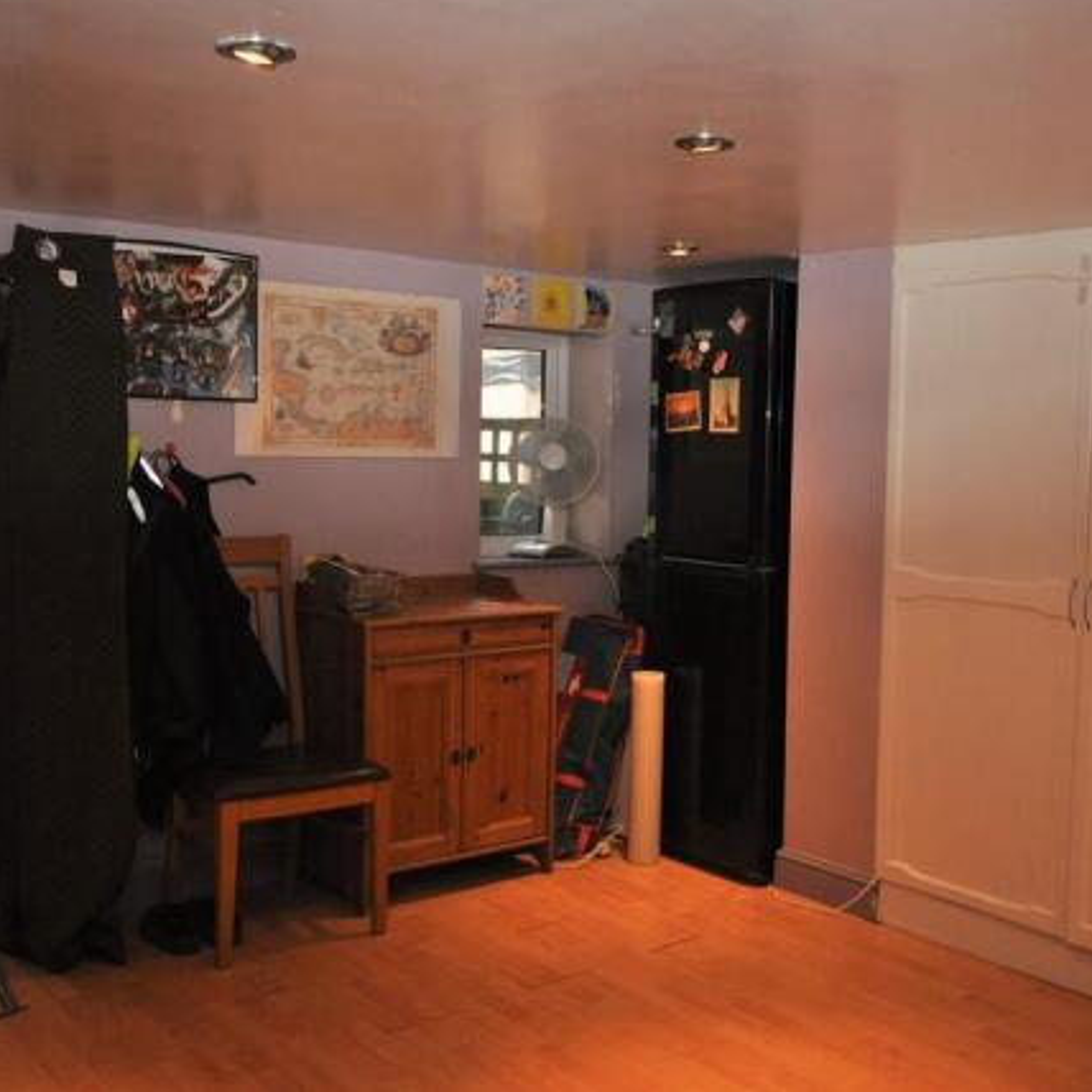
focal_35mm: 39
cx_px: 623
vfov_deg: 42.8
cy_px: 538
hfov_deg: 42.7
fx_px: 1392
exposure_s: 1/60
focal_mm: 20
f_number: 5.6
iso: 800
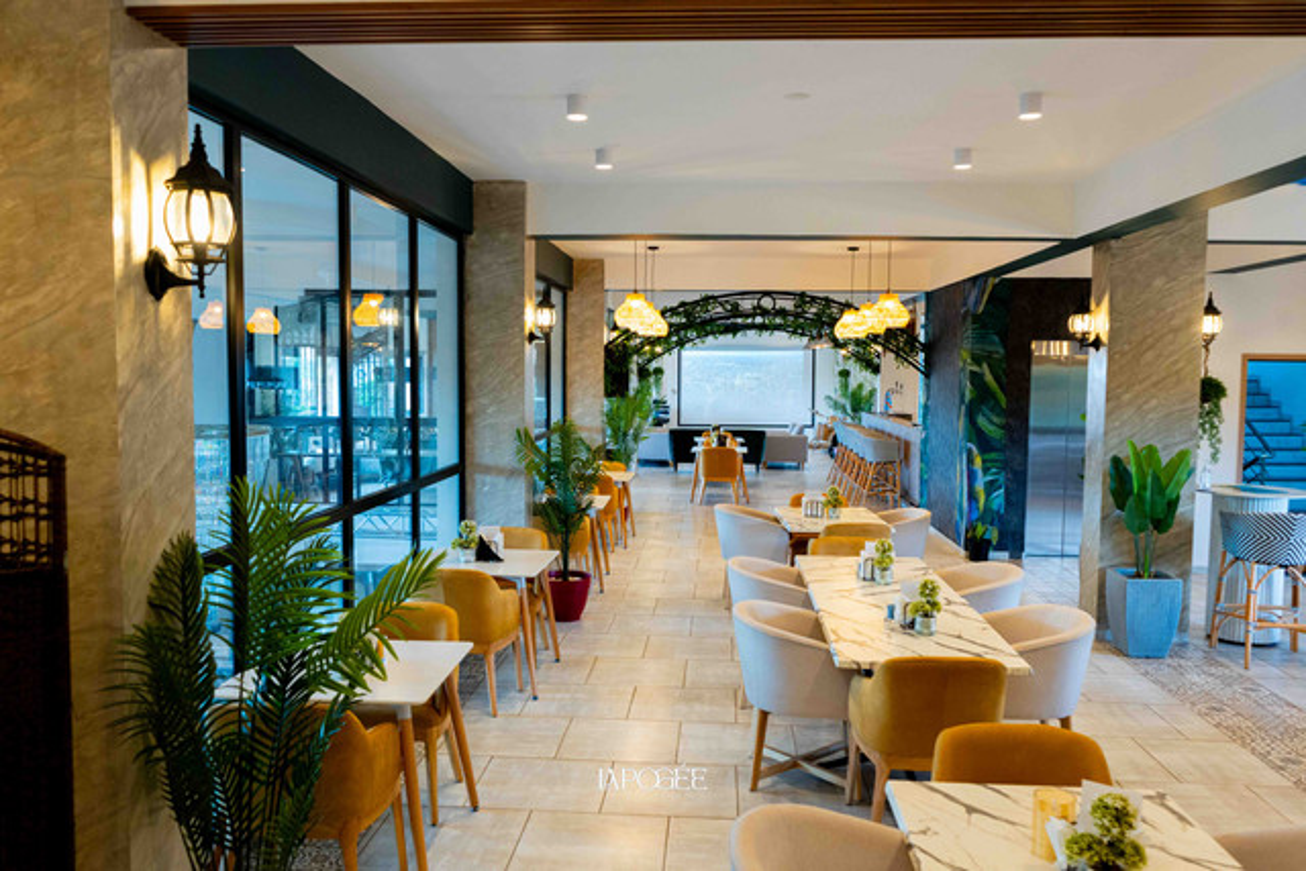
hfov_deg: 65.5
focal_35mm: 28
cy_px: 436
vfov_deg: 46.4
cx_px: 653
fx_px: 1016
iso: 2500
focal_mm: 28
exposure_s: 1/50
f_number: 5
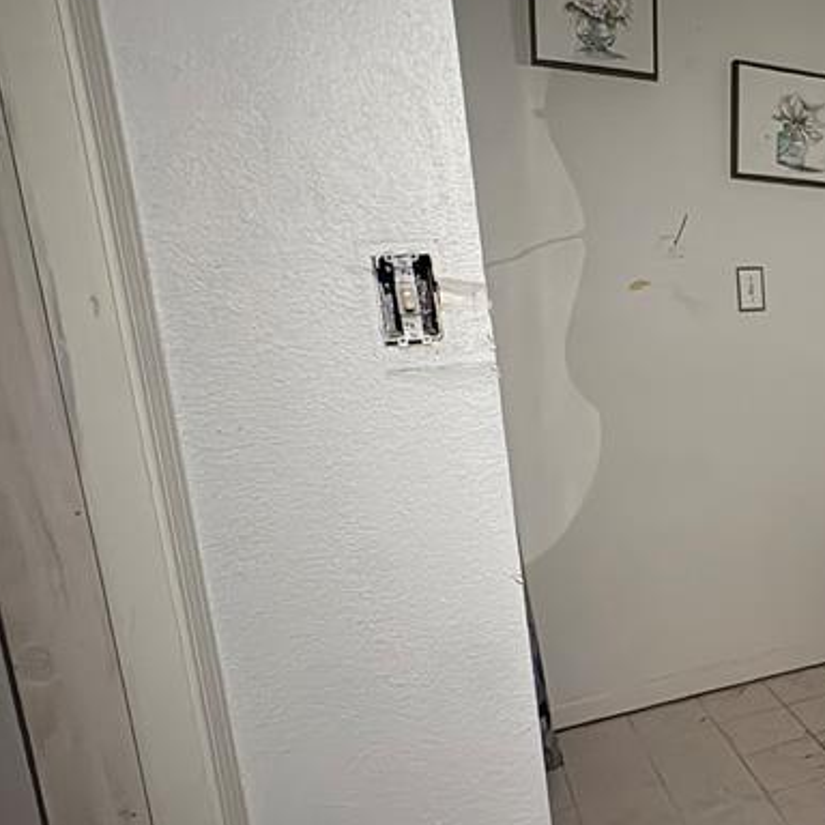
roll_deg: +2.0
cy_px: 447
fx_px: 890
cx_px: 892
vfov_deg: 49.7
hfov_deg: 40.8
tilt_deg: -9.2
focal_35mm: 33
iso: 800
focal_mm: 2.22
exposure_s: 1/13
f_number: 2.2
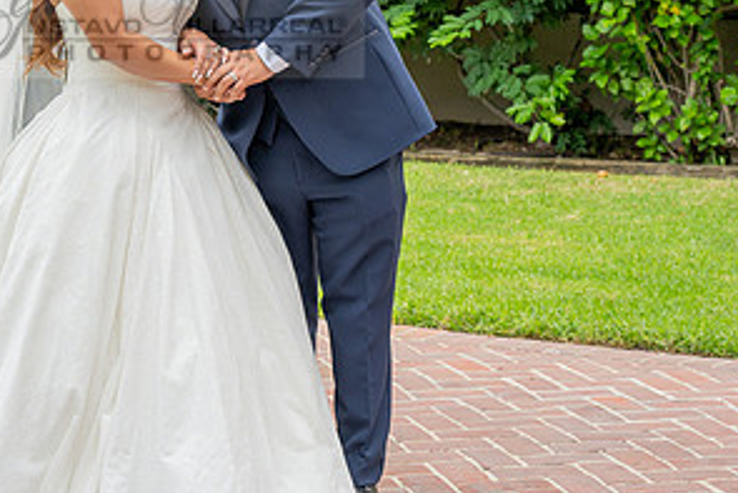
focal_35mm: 106
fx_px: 2174
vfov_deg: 12.8
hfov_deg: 19.1
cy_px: 19
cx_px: 153
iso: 250
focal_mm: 54
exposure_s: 1/250
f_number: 5
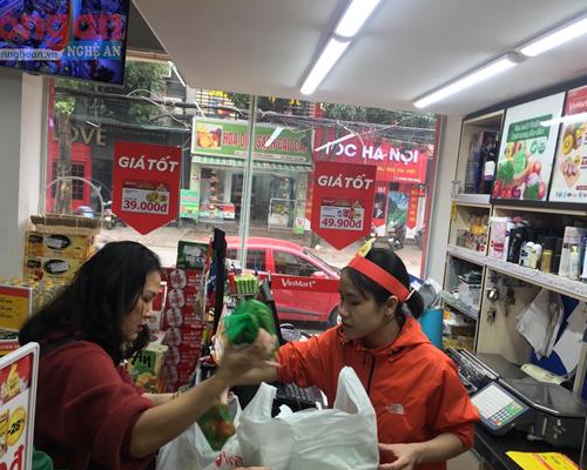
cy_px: 256
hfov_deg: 52.8
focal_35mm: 34
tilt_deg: -4.5
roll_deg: -6.4
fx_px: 591
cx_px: 304
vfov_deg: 43.3
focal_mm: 4.15
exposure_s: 1/50
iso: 40
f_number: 2.2
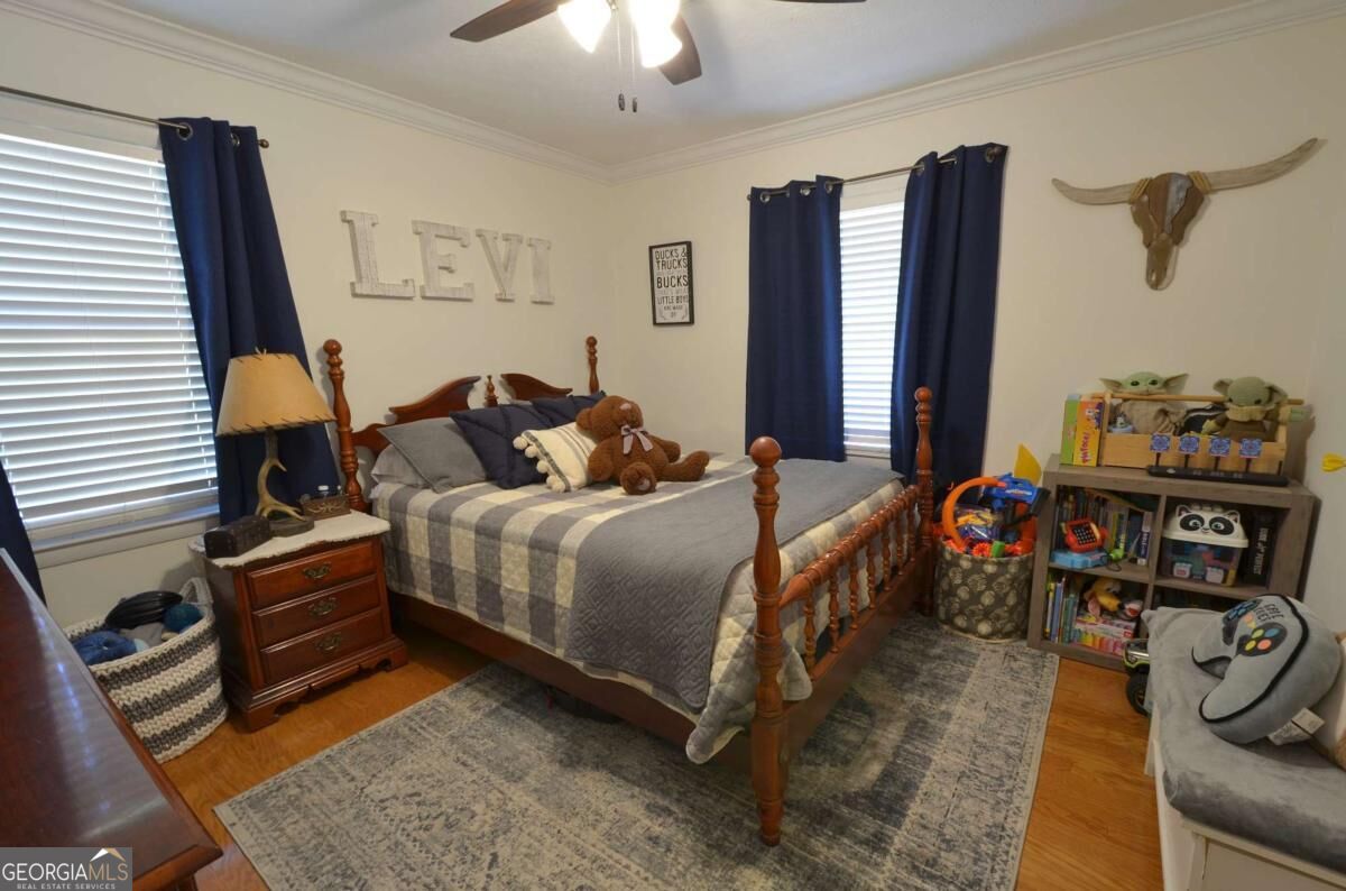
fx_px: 559
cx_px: 673
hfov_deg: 100.5
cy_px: 446
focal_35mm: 15
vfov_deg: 77.0
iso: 200
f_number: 8
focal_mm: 10
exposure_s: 1/3
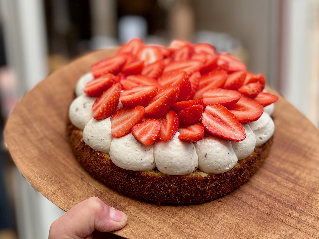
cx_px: 160
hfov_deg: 67.3
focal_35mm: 26
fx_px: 240
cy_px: 120
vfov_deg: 53.1
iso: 50
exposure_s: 1/1036
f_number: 1.6
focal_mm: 5.1
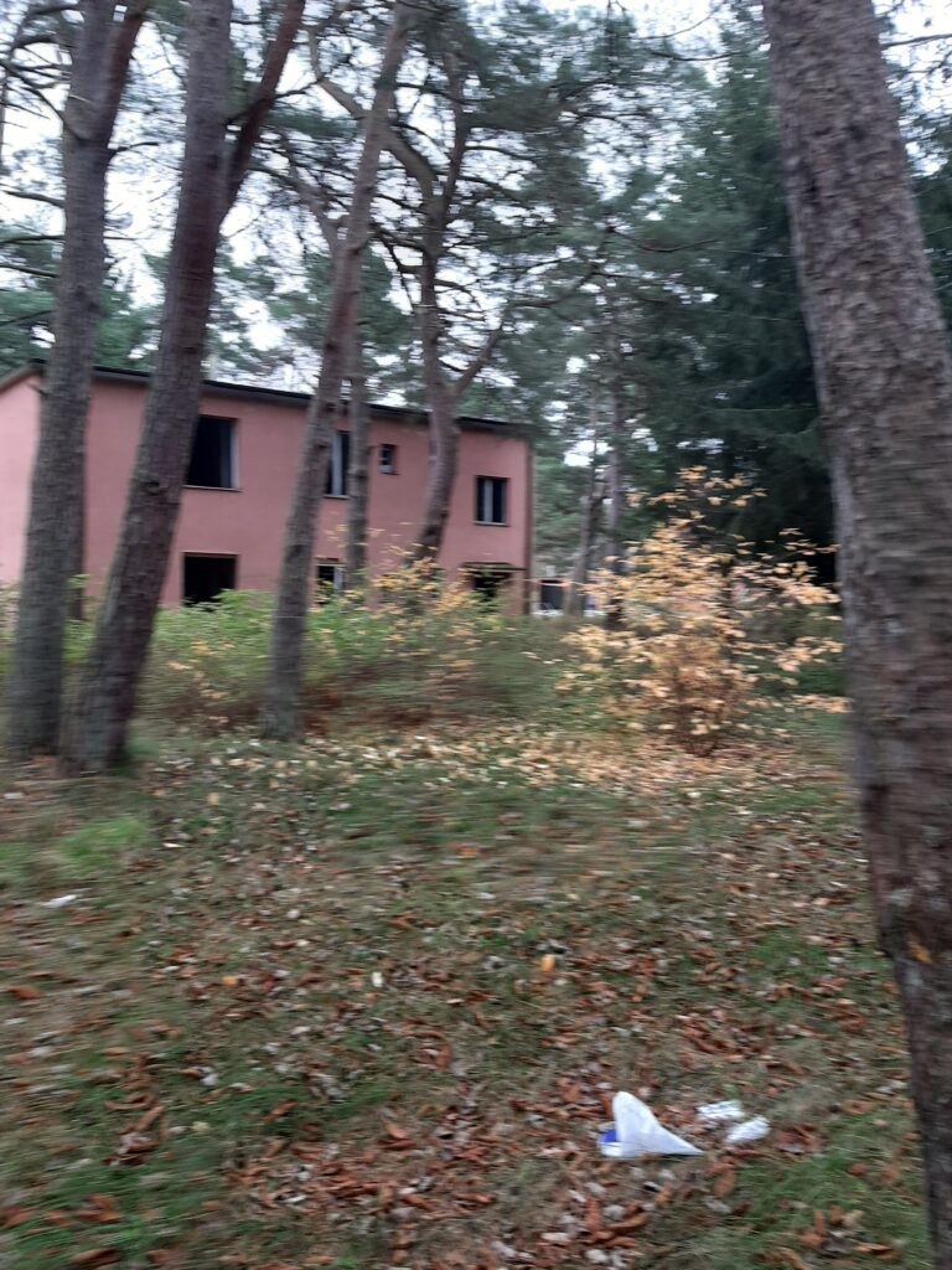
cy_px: 635
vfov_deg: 65.3
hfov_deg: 51.4
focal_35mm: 27
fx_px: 990
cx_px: 476
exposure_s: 1/50
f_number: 1.7
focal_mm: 3.93
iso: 50
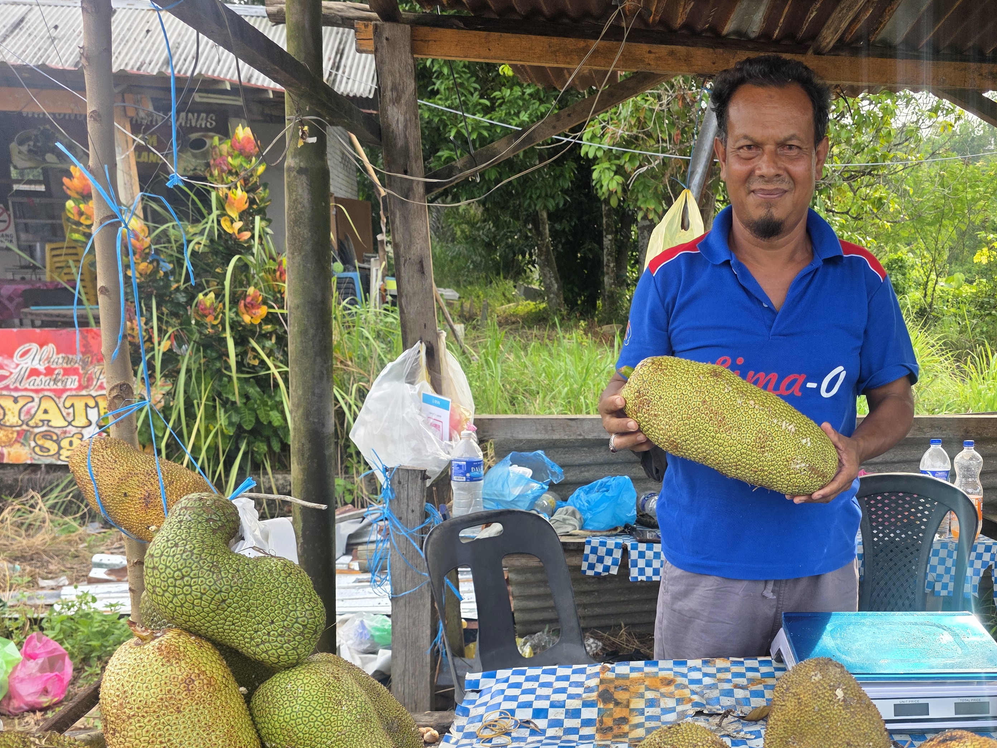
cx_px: 698
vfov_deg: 42.0
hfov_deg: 53.7
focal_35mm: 33
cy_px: 534
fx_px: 950
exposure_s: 1/359
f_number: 1.7
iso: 50
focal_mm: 6.3
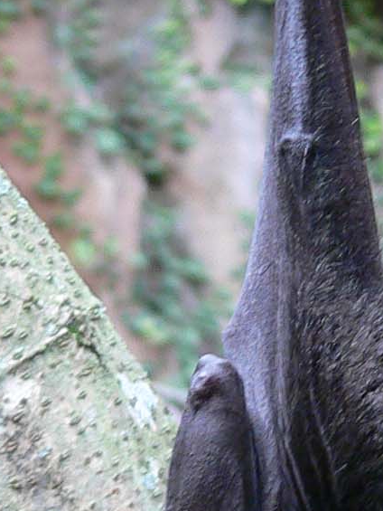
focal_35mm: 692
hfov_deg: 2.1
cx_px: 368
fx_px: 10205
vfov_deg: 2.9
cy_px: 518
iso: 100
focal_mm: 25.6
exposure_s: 1/30
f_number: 2.8
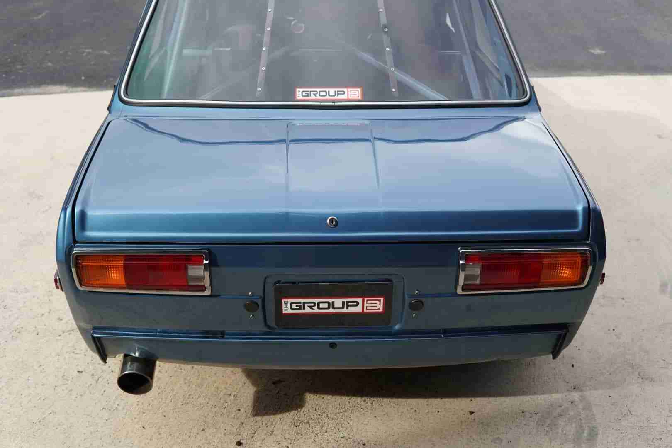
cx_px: 336
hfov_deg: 43.6
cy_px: 224
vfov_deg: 29.9
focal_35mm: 45
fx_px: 840
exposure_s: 1/200
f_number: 4
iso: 100
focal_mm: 30
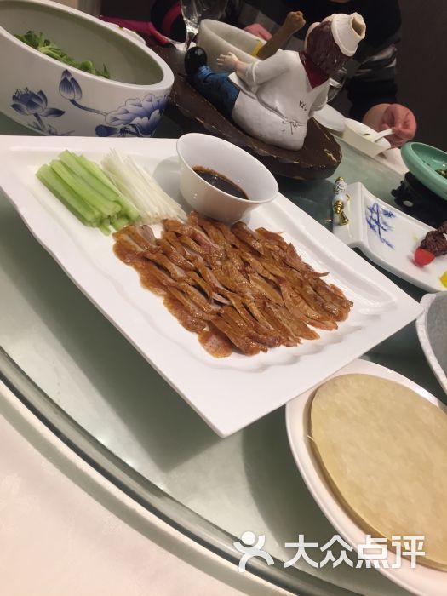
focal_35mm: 29
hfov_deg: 48.2
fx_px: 499
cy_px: 298
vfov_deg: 61.7
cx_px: 224
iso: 50
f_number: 2.2
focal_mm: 4.15
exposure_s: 1/33
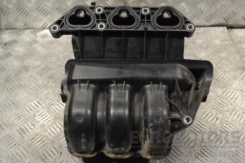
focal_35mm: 37
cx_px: 122
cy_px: 81
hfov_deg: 51.9
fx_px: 252
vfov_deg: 35.9
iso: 3200
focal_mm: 24
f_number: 9
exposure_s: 1/320
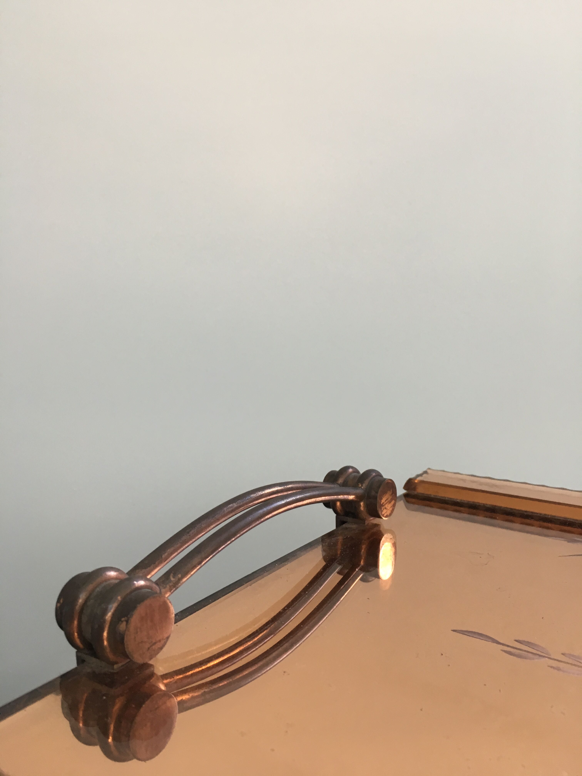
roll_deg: -0.7
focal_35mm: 29
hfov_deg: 48.2
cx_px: 291
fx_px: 650
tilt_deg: -8.4
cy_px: 388
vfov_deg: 61.7
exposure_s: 1/33
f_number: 2.2
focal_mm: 4.15
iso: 80
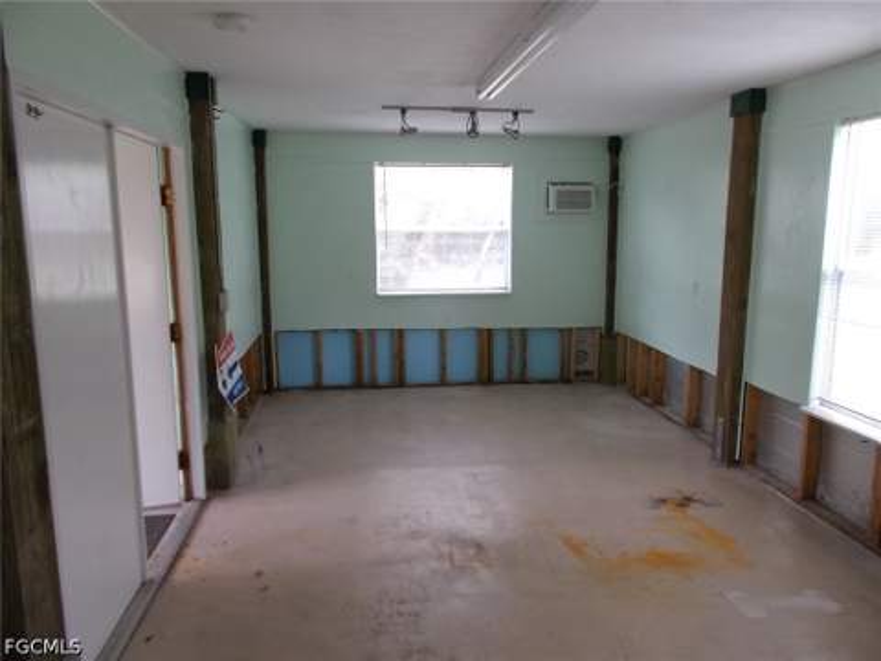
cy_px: 330
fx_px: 662
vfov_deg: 53.1
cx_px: 440
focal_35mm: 26
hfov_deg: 67.3
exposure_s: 1/25
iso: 180
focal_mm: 4.6
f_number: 3.2
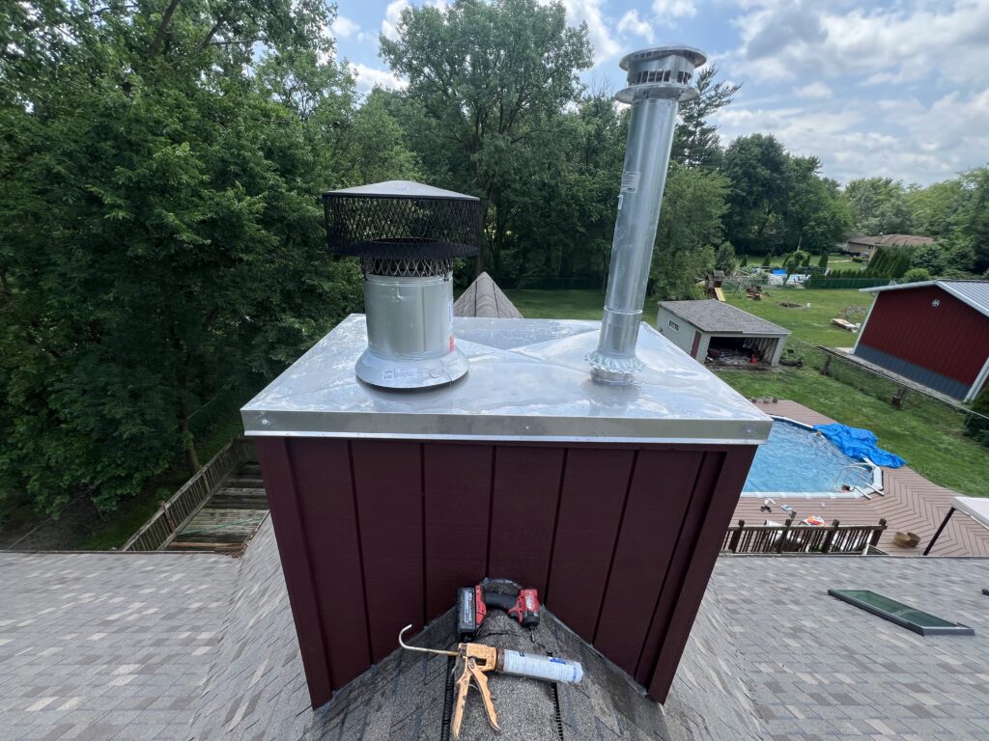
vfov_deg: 89.9
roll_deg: -2.1
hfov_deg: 106.2
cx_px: 494
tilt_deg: -24.4
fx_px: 371
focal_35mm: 13
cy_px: 370
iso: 32
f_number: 1.8
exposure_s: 1/911
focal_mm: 1.57
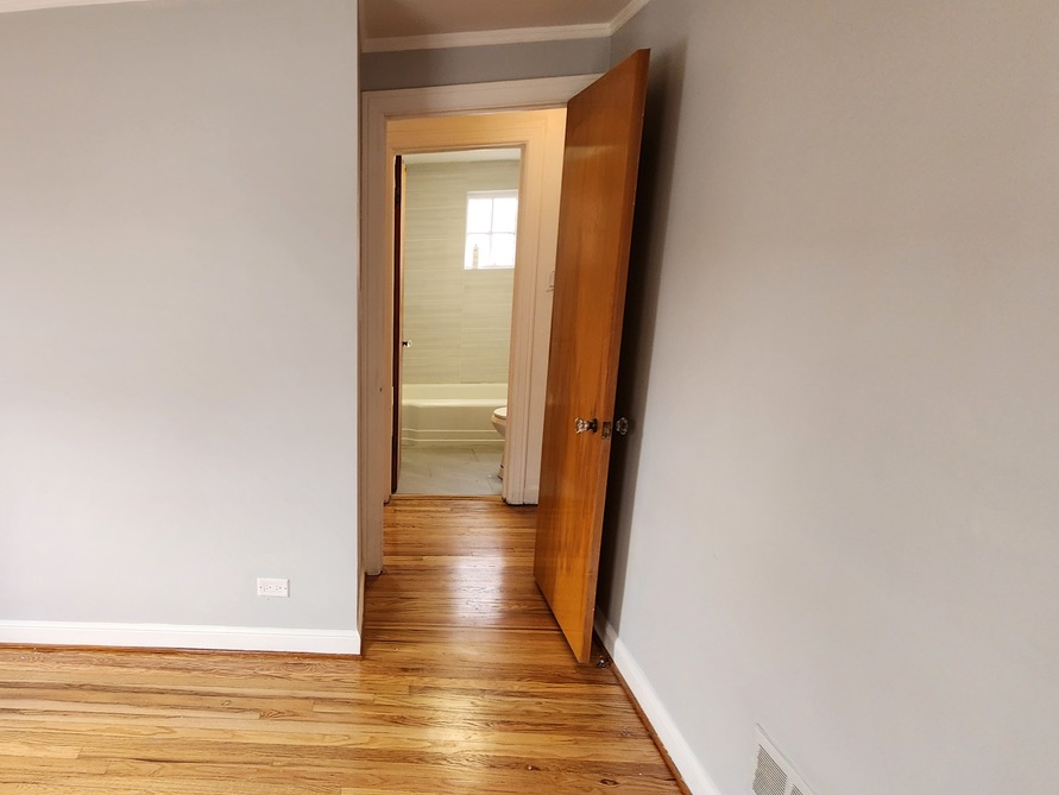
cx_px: 286
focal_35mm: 21
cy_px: 456
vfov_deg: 63.2
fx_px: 643
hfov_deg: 74.3
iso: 125
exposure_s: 1/60
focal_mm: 2.2
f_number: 2.2
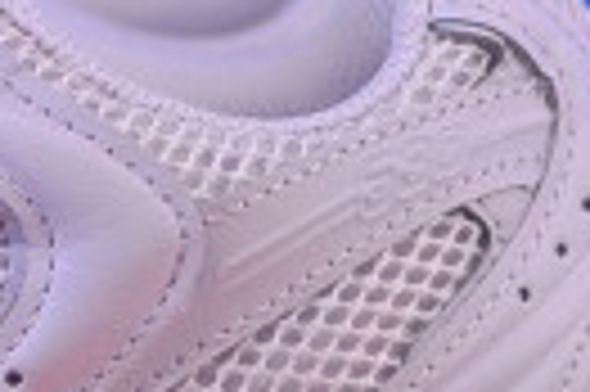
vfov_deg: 3.0
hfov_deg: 4.5
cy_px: -182
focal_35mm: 458
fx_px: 7497
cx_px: -392
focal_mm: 50
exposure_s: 1/320
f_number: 2.5
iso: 250
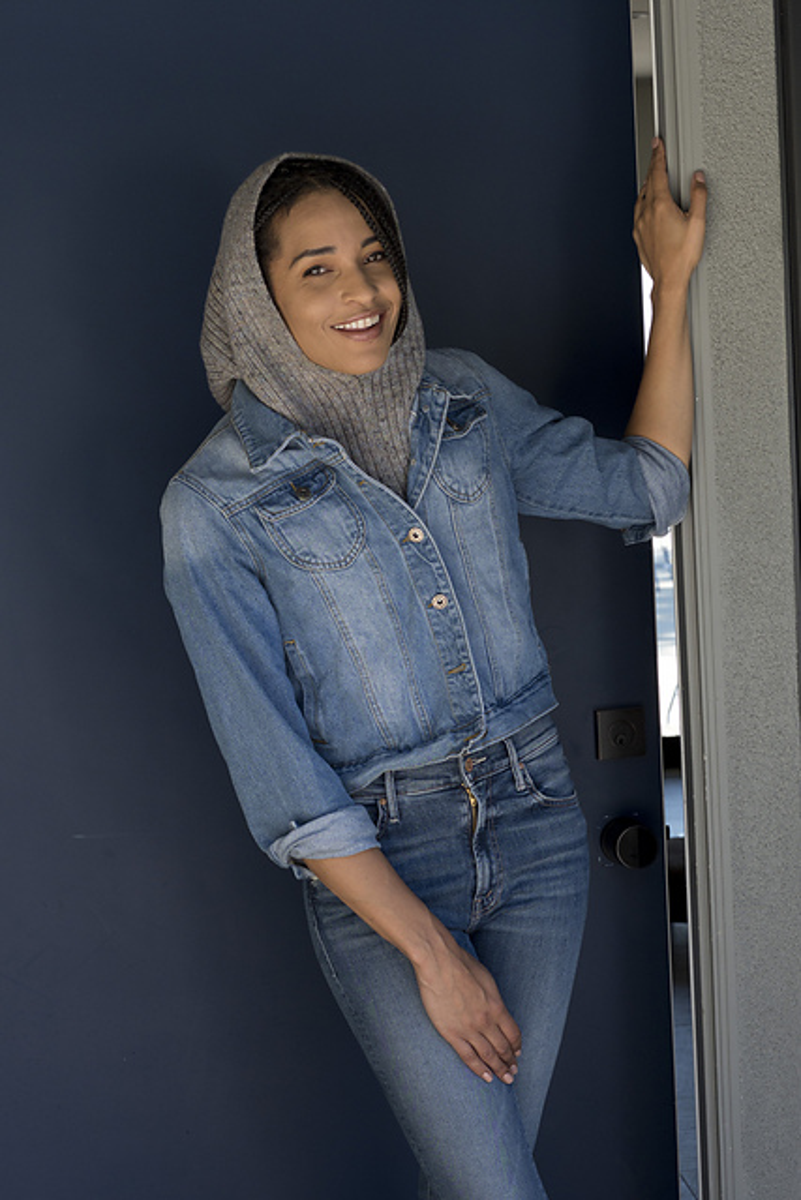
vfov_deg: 24.2
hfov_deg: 16.3
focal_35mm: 84
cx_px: 400
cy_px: 600
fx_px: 2802
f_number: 8
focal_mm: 56
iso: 800
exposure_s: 1/250
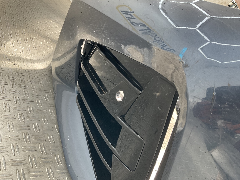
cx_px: 120
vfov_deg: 48.2
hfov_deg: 61.7
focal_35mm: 29
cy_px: 90
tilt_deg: -21.5
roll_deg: -40.8
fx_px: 201
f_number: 1.8
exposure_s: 1/120
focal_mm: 3
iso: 40
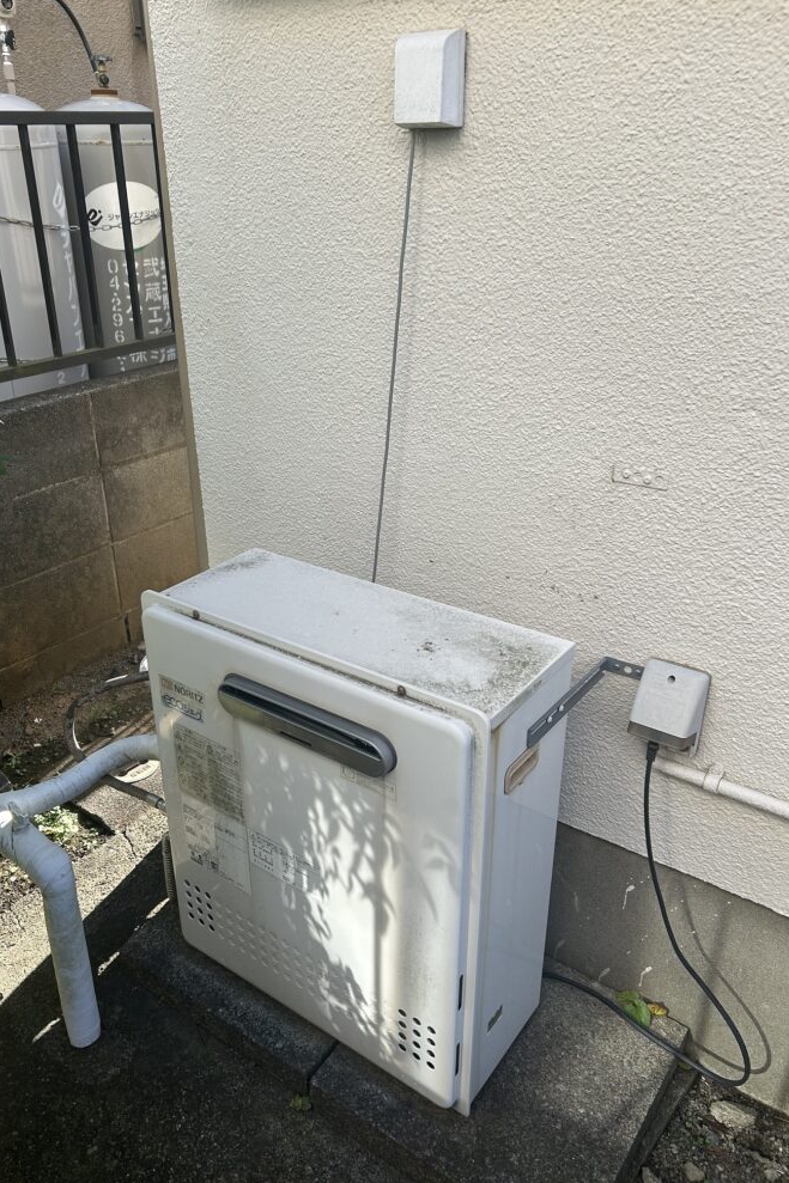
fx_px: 921
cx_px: 340
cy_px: 604
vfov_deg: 65.5
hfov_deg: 46.3
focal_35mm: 28
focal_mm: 5.7
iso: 50
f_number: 1.5
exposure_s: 1/666
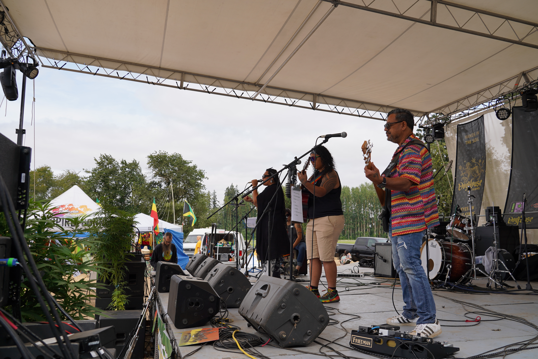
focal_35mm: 30
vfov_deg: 43.6
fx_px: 448
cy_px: 180
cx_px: 269
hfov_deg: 61.9
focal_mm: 30
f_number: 5.6
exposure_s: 1/320
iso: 100
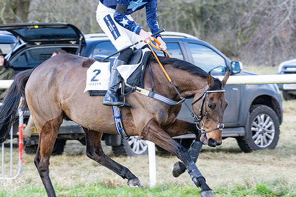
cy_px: 99
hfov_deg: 6.3
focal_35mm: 329
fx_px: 2705
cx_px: 129
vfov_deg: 4.2
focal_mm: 105
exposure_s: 1/500
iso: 400
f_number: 4
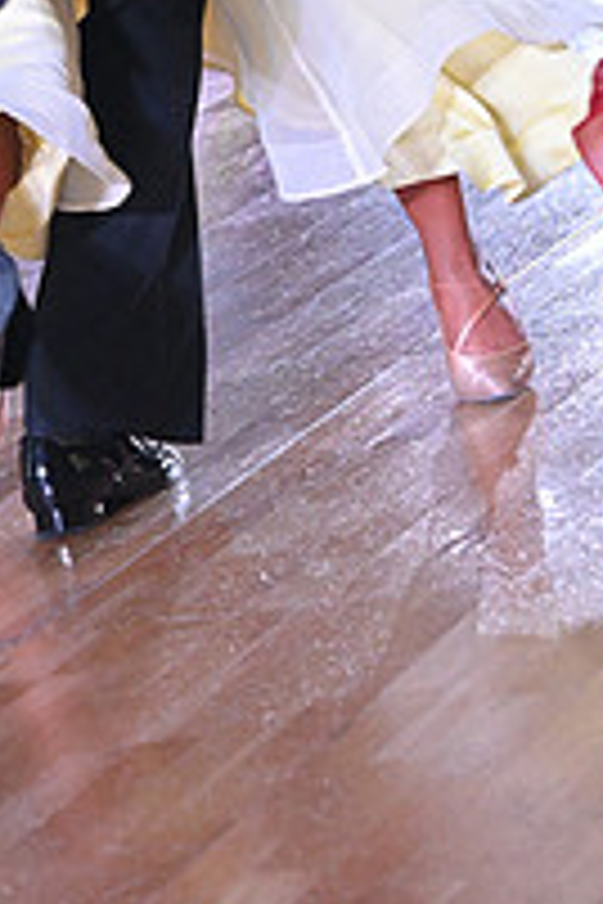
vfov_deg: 9.0
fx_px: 5653
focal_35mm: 225
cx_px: -151
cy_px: -328
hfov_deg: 6.1
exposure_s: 1/400
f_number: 5
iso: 4000
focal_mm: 78
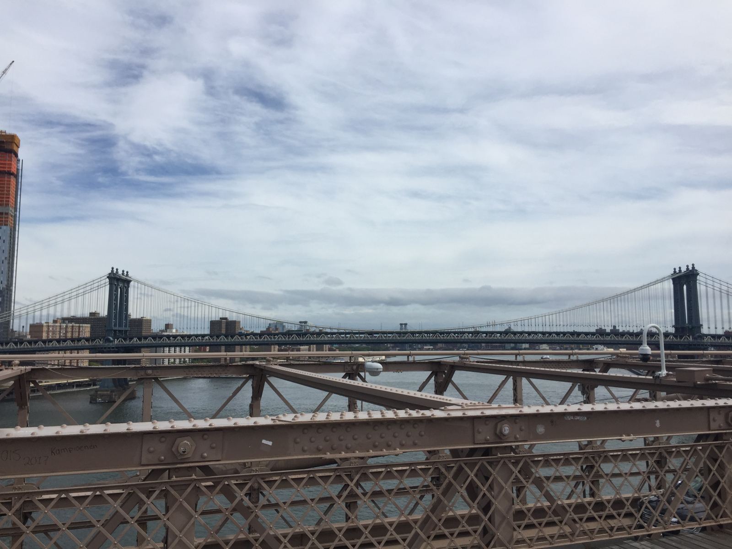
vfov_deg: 48.2
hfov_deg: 61.7
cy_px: 274
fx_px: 613
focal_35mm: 29
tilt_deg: +7.8
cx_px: 366
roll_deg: -0.4
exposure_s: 1/3597
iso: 32
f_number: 2.2
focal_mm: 4.15
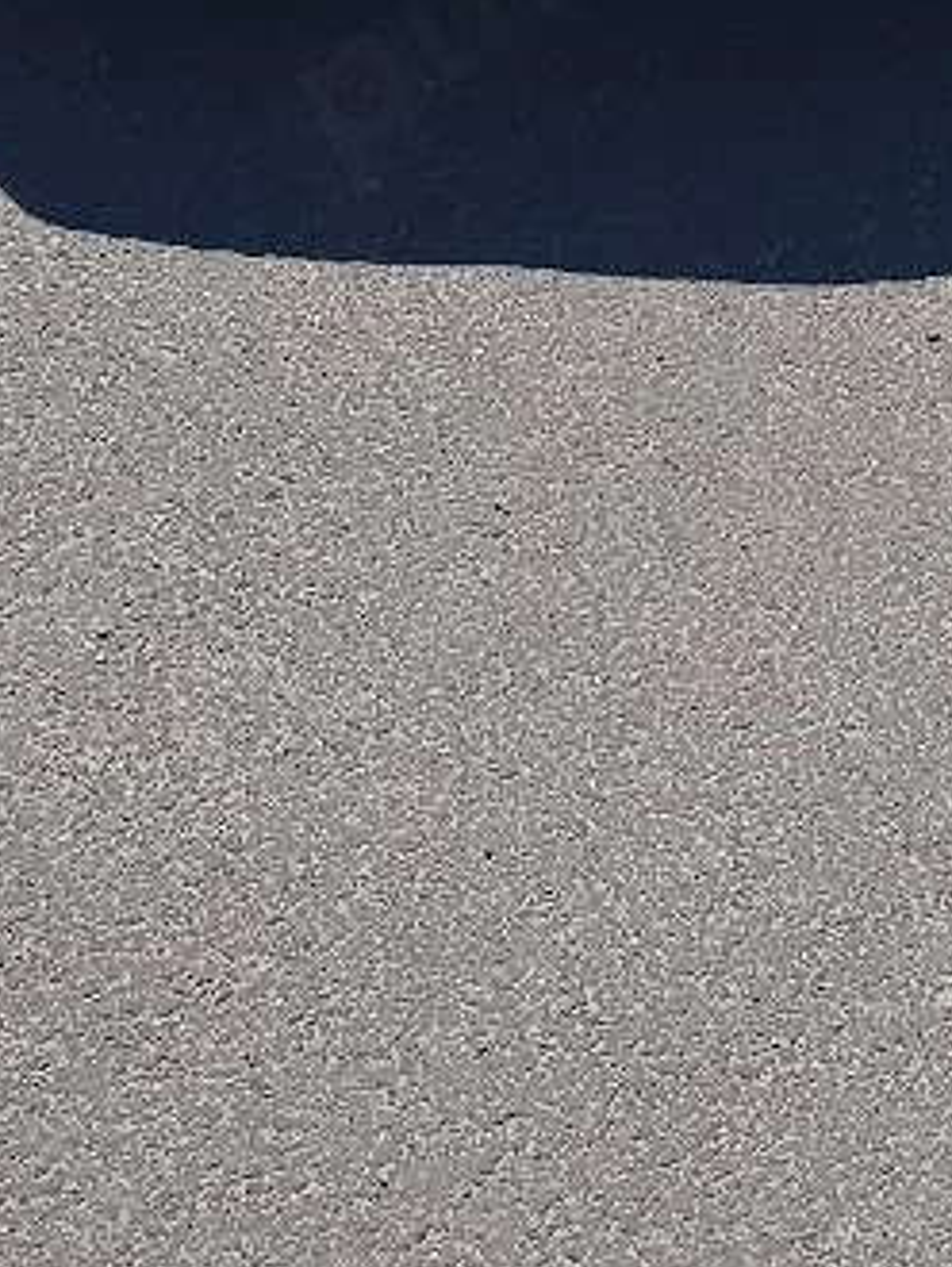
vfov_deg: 18.2
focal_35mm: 105
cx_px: 956
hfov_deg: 13.9
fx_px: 3845
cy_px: -2
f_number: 2.4
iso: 50
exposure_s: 1/3333
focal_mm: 4.32
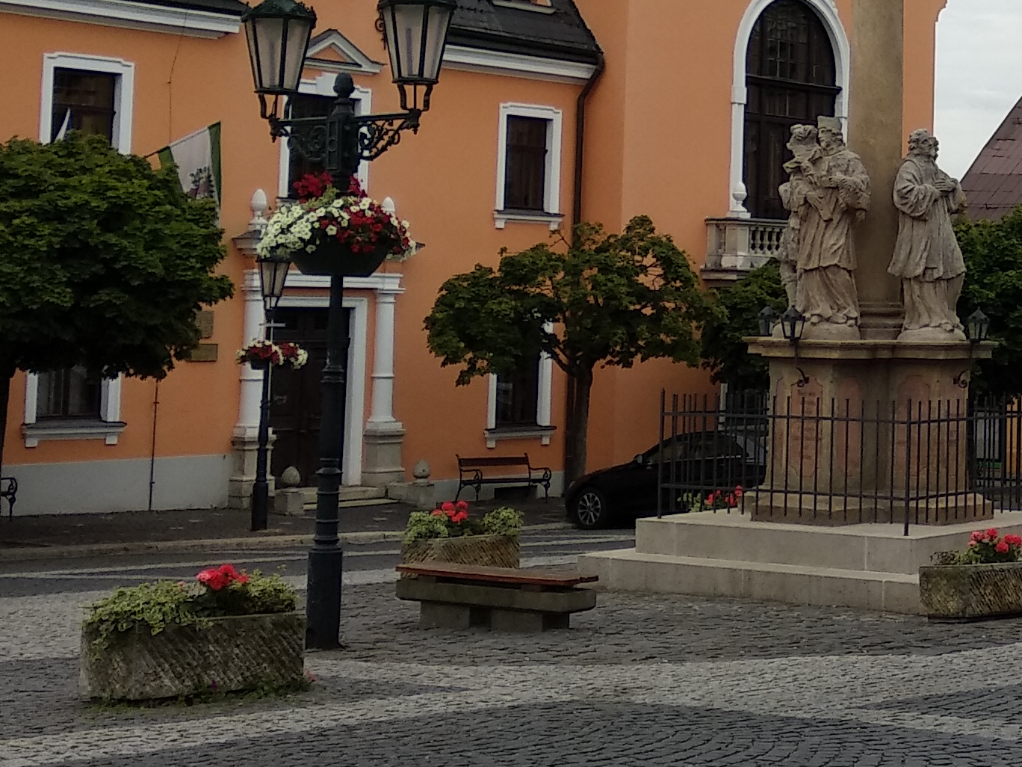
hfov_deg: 24.5
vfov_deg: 19.1
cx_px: 1017
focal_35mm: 76
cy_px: 128
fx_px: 2244
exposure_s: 1/758
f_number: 2.2
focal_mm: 3.81
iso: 100
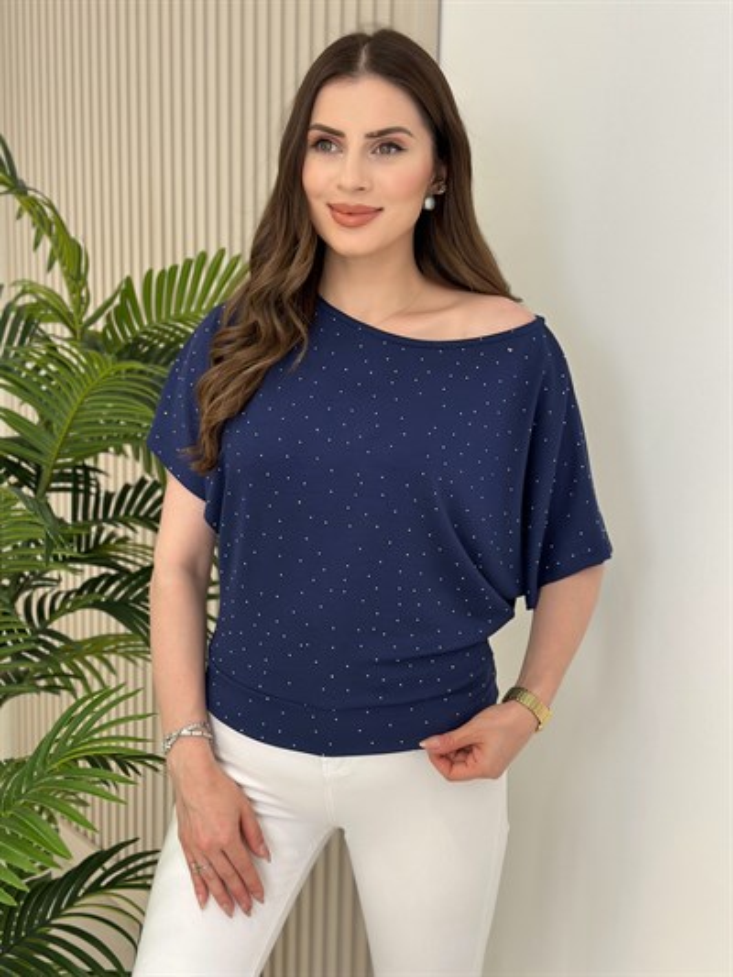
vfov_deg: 39.6
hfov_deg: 30.3
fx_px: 1355
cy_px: 488
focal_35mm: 48
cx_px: 366
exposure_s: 1/218
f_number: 1.78
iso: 80
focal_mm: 6.86
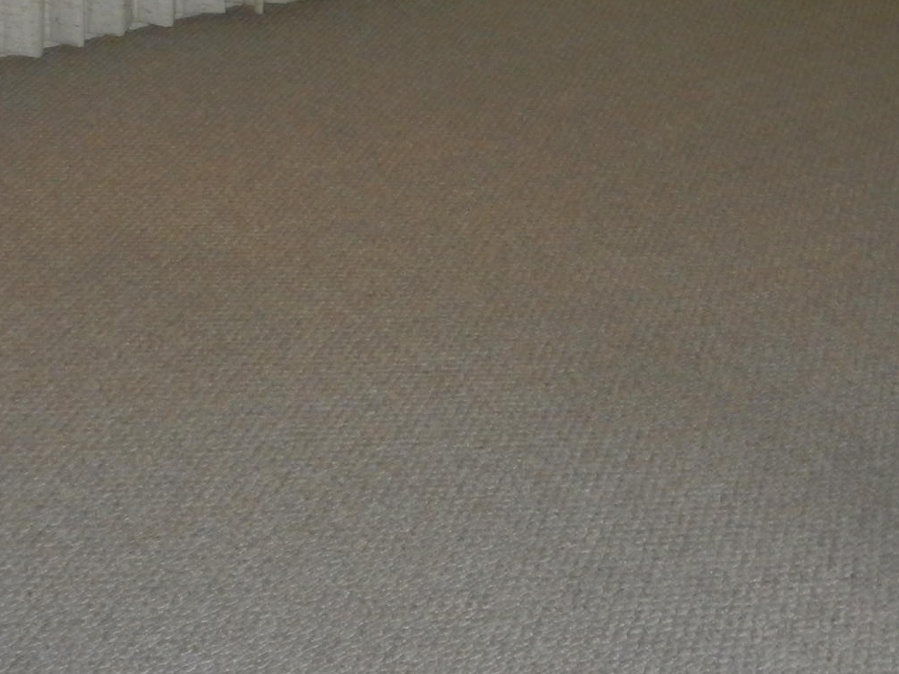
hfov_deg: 26.3
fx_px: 1921
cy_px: -114
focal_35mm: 74
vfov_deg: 18.9
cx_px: 467
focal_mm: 4.5
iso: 280
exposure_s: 1/30
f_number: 3.5
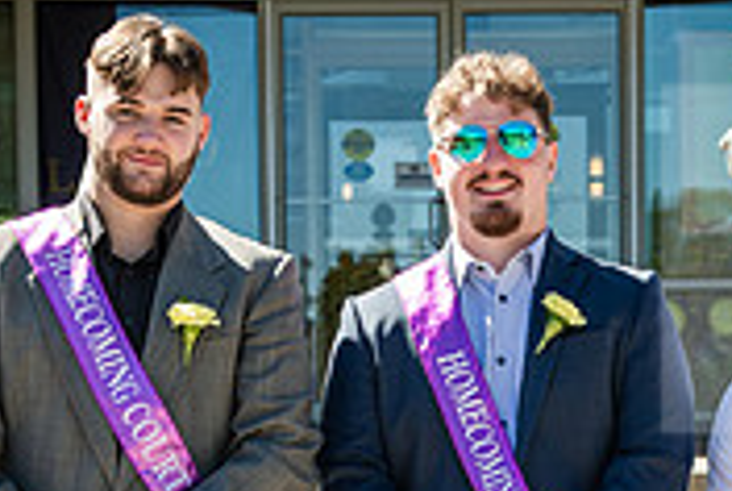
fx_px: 3218
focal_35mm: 158
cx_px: 537
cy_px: 589
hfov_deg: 12.9
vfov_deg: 8.6
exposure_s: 1/500
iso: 160
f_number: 4
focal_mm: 48
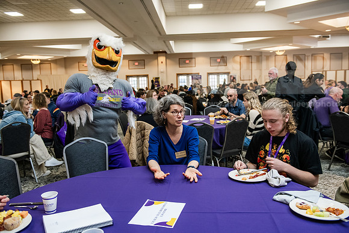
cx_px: 174
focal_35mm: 32
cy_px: 116
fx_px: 310
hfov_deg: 58.7
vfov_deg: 41.1
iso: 2000
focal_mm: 32
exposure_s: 1/160
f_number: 3.5
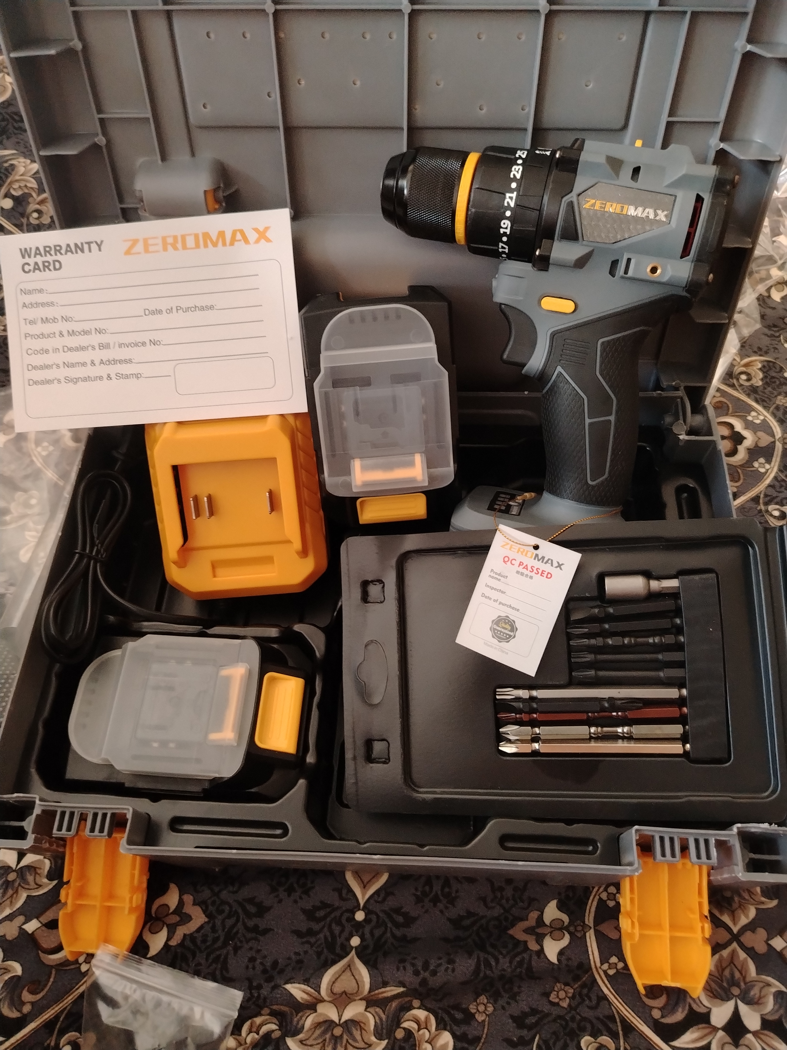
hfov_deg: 56.8
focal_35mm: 24
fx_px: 728
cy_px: 525
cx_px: 394
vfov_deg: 71.6
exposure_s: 1/50
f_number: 1.75
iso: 3016
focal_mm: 5.25
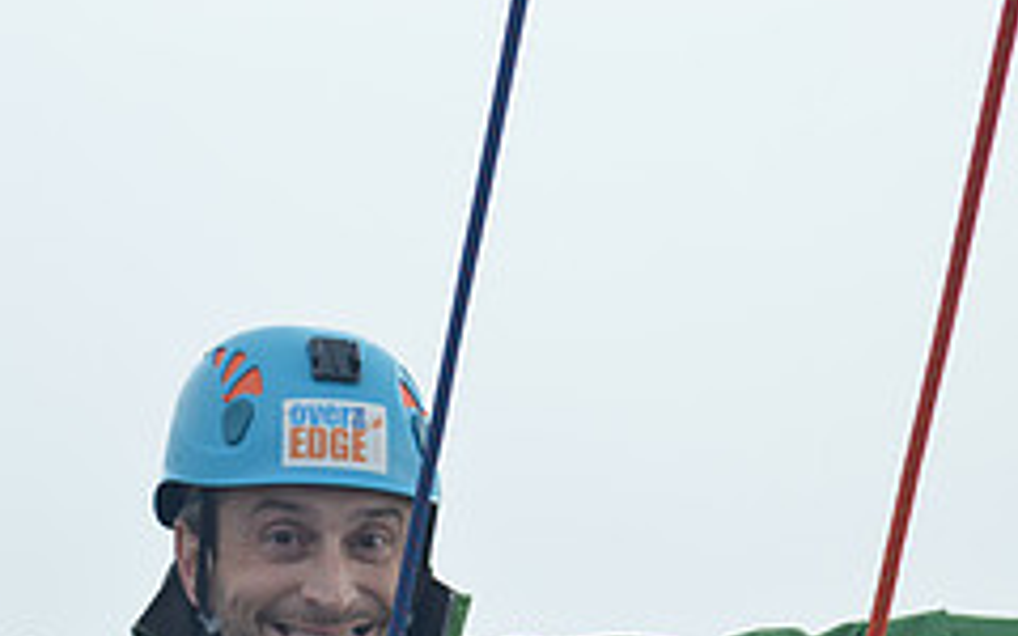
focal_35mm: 266
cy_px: 750
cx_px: 314
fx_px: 7380
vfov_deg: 4.9
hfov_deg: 7.9
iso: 110
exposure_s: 1/125
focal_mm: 72
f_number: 5.6
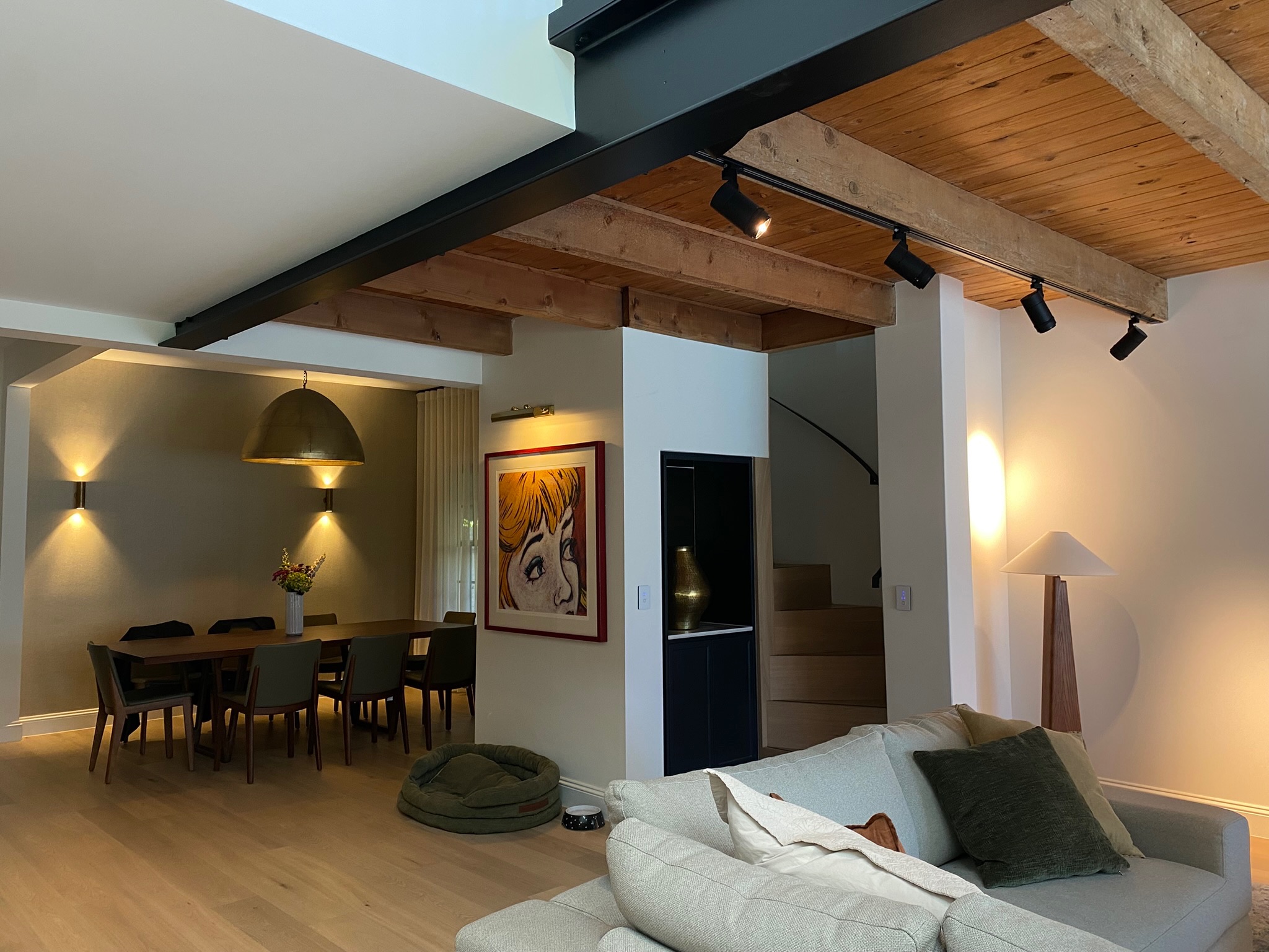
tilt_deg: +4.0
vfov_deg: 53.1
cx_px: 634
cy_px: 476
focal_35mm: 26
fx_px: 953
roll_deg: +0.2
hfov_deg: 67.3
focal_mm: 4.25
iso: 125
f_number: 1.8
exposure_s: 1/50
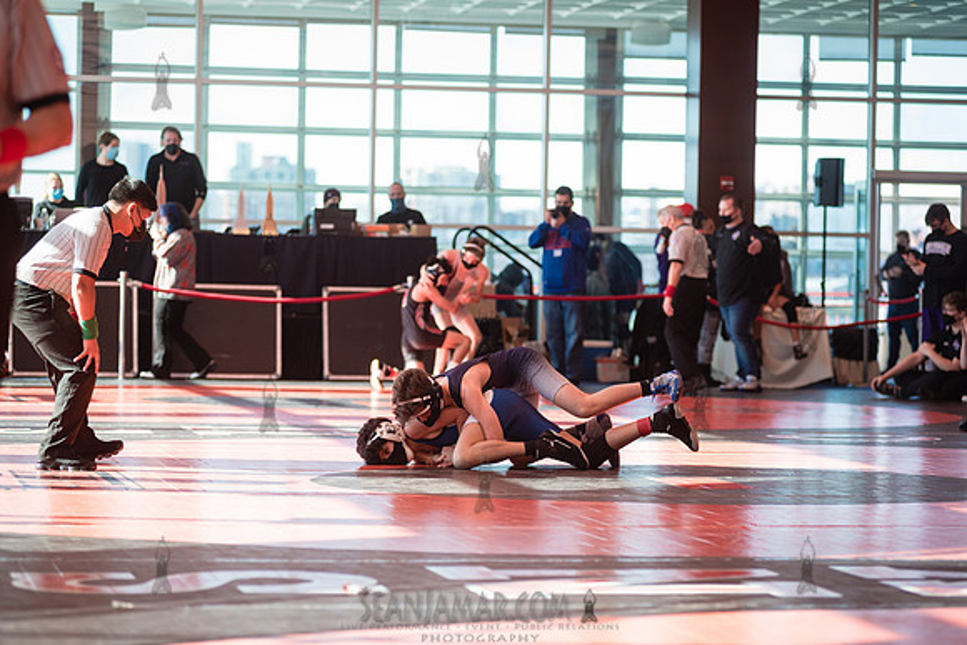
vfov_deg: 11.0
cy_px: 322
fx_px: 3358
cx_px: 484
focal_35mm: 125
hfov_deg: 16.4
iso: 400
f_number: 4
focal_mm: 125
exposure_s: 1/400
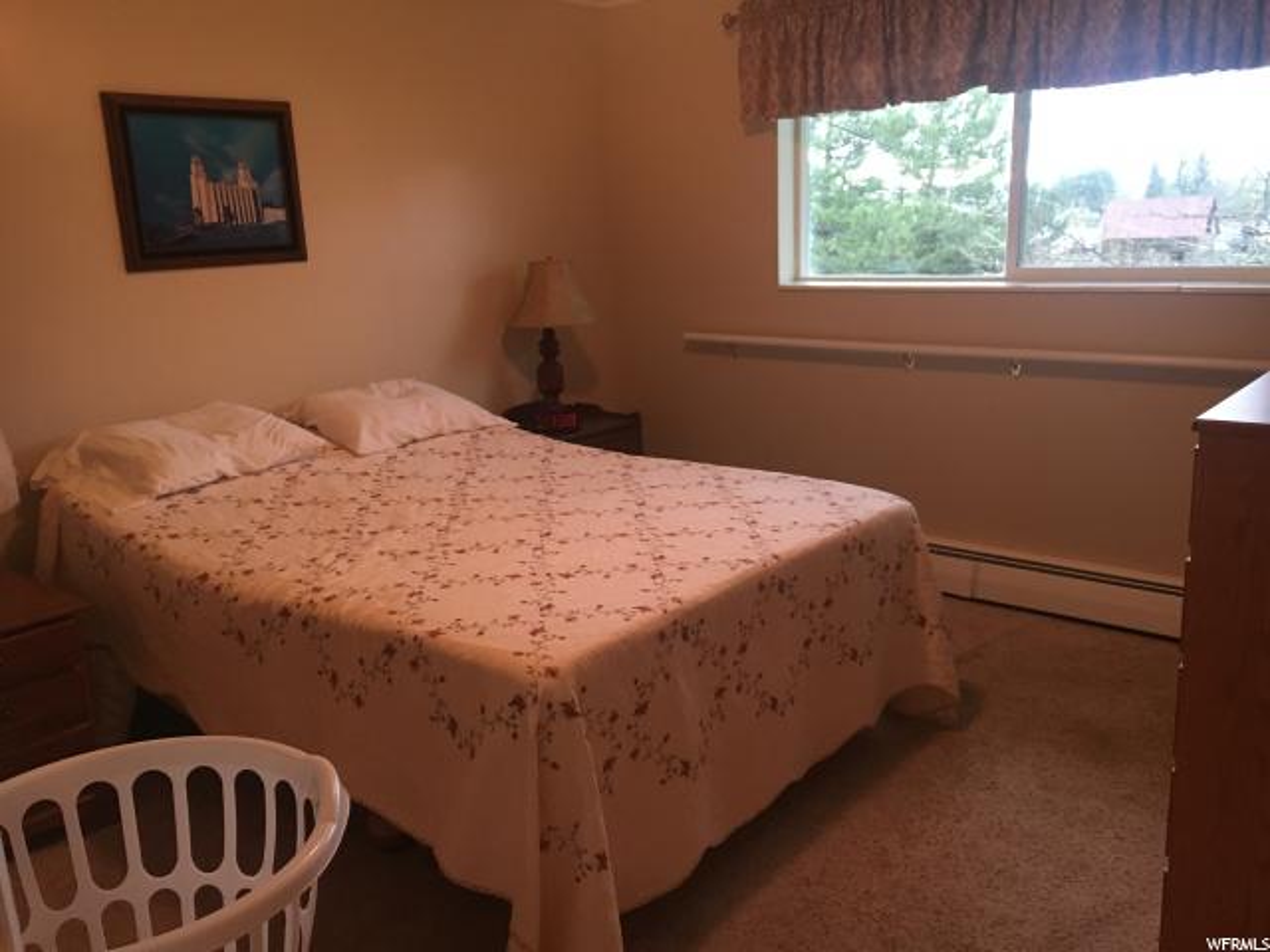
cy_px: 476
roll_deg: +2.9
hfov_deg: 61.7
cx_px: 635
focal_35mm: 29
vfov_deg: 48.2
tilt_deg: -14.6
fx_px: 1064
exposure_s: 1/24
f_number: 2.2
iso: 200
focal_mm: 4.15
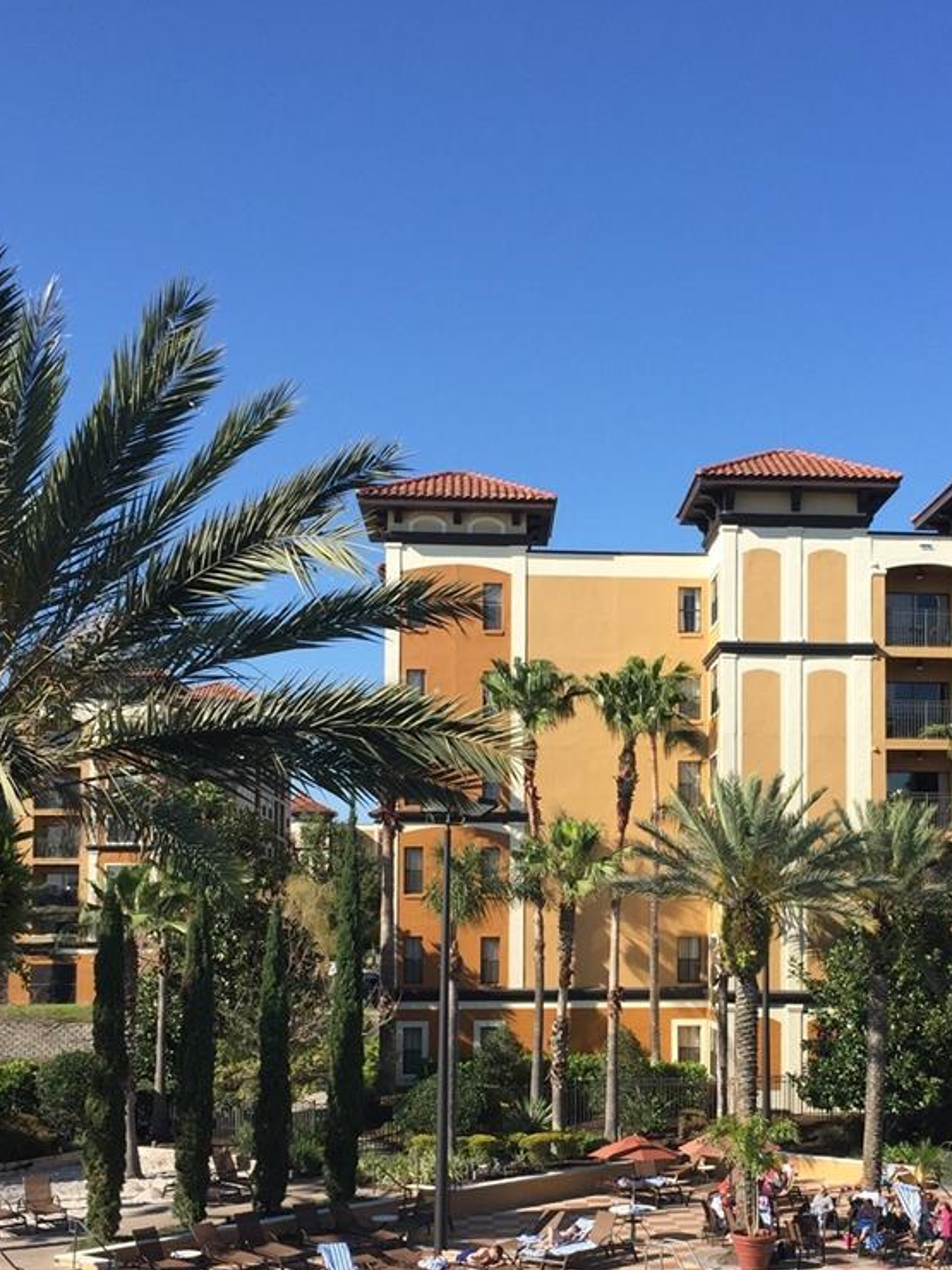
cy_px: 856
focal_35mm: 47
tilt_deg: +2.5
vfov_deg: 39.9
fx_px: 1723
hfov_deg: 30.5
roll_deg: -0.9
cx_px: 671
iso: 32
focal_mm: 4.15
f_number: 2.2
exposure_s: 1/1721
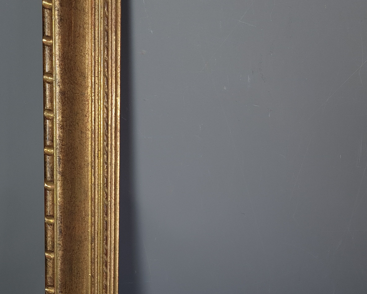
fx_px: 467
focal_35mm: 43
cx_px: 219
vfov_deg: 34.2
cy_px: 219
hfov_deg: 42.7
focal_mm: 5.4
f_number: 1.8
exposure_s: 1/100
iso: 64
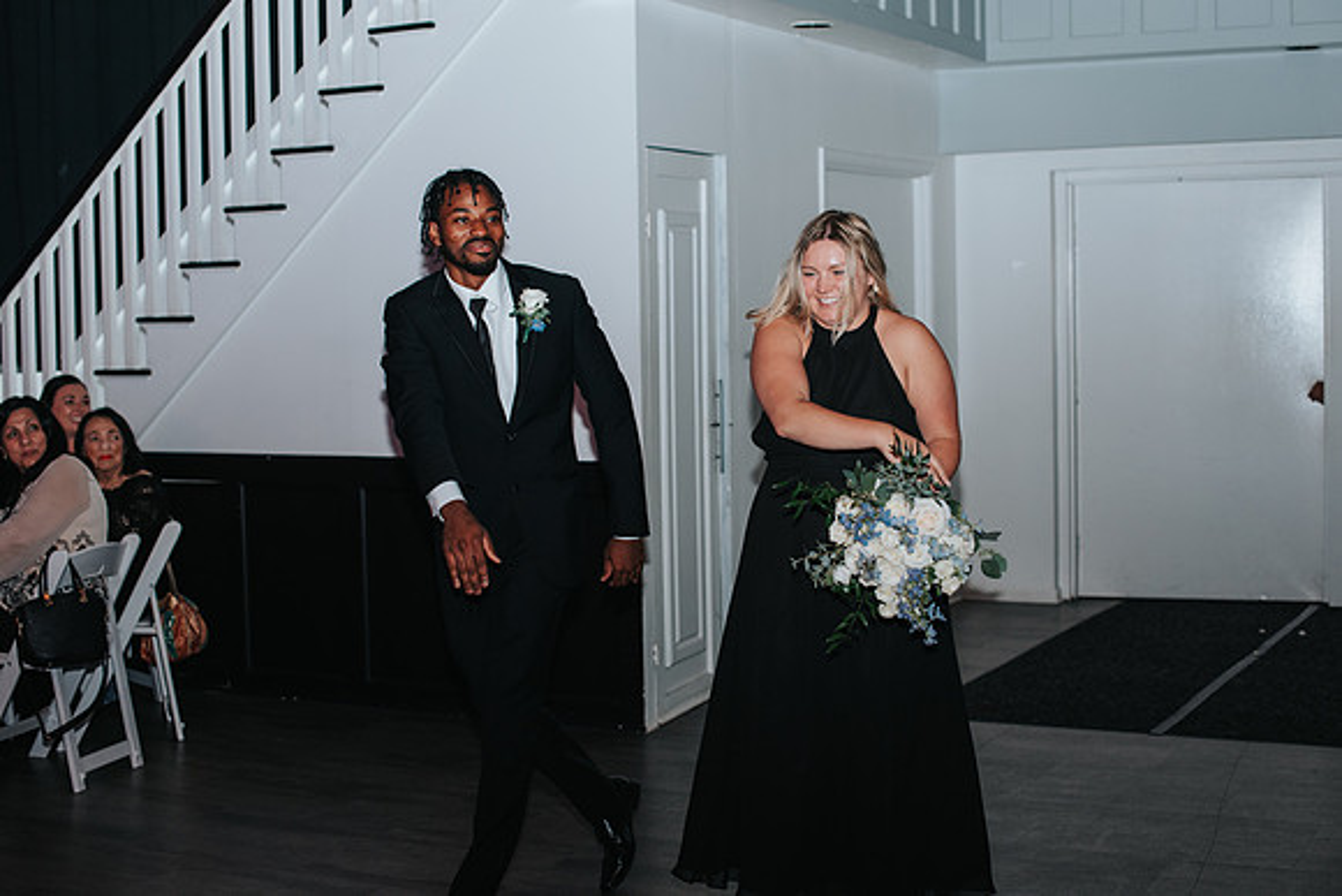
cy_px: 425
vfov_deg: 25.7
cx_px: 706
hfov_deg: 37.8
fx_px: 1961
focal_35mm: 53
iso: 800
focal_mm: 50
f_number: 3.5
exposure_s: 1/125
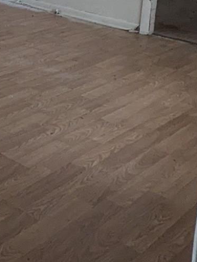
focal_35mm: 60
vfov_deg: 26.7
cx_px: -215
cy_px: -87
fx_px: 454
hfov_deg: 16.9
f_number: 2.2
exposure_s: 1/41.6
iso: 442
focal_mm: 1.95
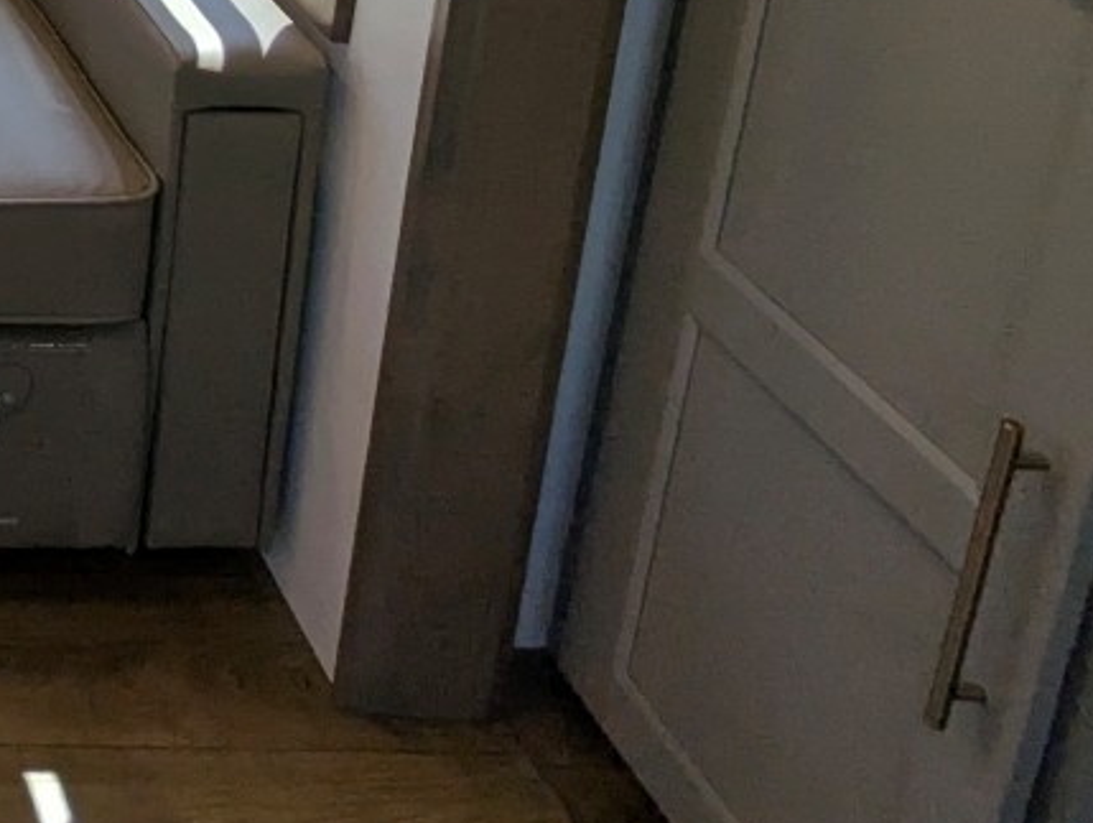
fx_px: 1644
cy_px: -454
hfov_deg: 26.7
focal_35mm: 52
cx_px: -536
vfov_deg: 22.4
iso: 125
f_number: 2.2
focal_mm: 2.35
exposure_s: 1/168
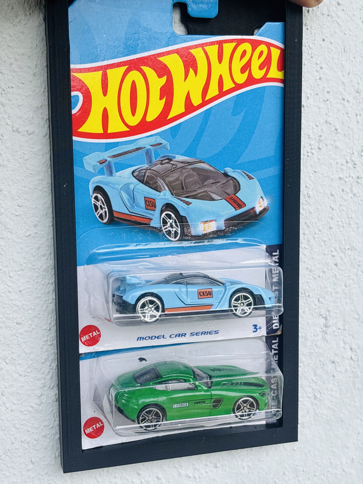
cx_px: 182
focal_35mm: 52
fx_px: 727
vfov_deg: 36.8
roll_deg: +0.7
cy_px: 242
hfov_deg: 28.0
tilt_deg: -9.3
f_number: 1.6
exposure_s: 1/684
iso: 32
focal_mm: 5.96
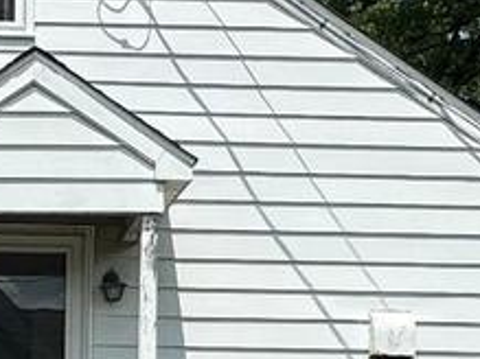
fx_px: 1275
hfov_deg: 20.4
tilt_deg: +0.3
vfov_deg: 15.1
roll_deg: -1.1
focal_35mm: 92
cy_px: 495
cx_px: -33
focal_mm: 2.22
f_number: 2.2
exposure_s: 1/3390
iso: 50
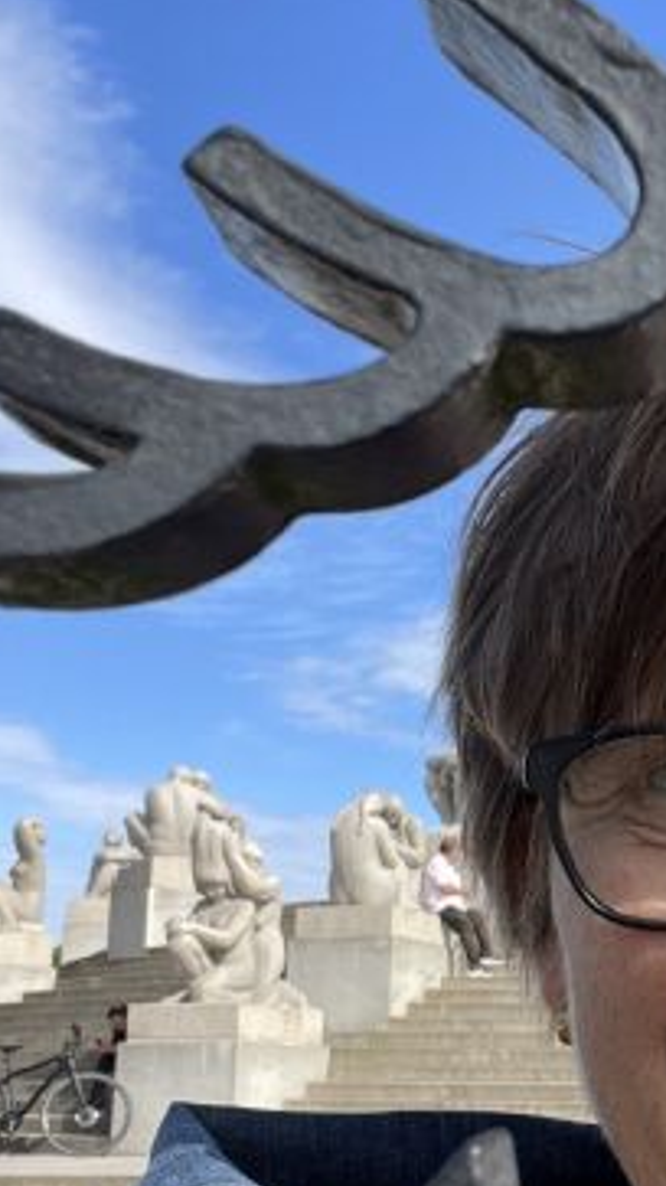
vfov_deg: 38.0
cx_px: 705
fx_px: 1697
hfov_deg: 21.2
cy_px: 800
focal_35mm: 54
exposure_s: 1/392
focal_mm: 2.71
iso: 25
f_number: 2.2
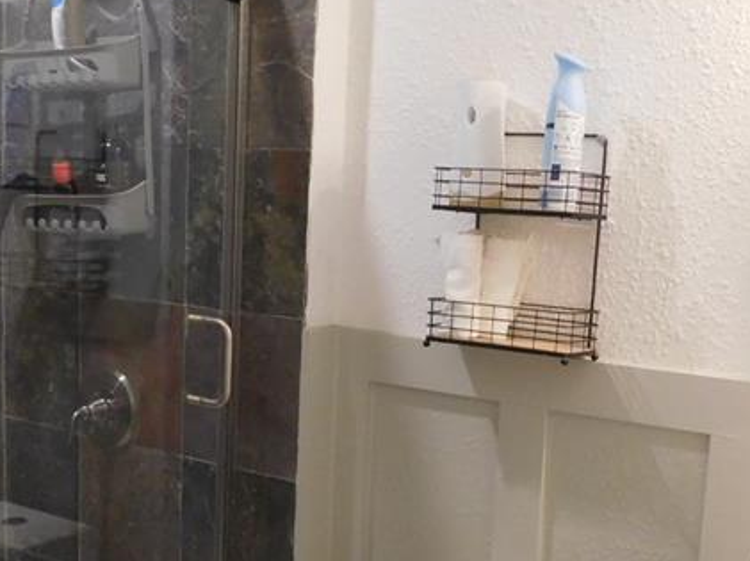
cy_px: 406
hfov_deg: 34.4
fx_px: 1212
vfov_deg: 25.8
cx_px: 371
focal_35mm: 56
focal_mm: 4
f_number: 3
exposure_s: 1/30
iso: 250
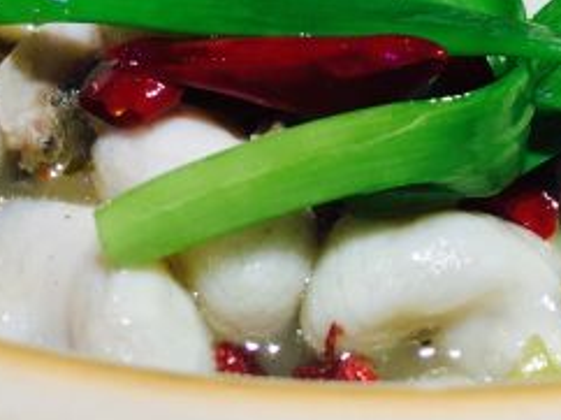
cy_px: -175
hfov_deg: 23.3
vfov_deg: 16.3
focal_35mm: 84
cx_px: 350
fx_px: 1360
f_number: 2.2
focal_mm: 4.15
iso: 25
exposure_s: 1/33
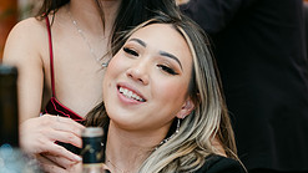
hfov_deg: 16.6
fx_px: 1029
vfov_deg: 9.6
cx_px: -13
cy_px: 1
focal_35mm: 126
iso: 200
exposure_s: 1/160
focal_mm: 33
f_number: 1.4
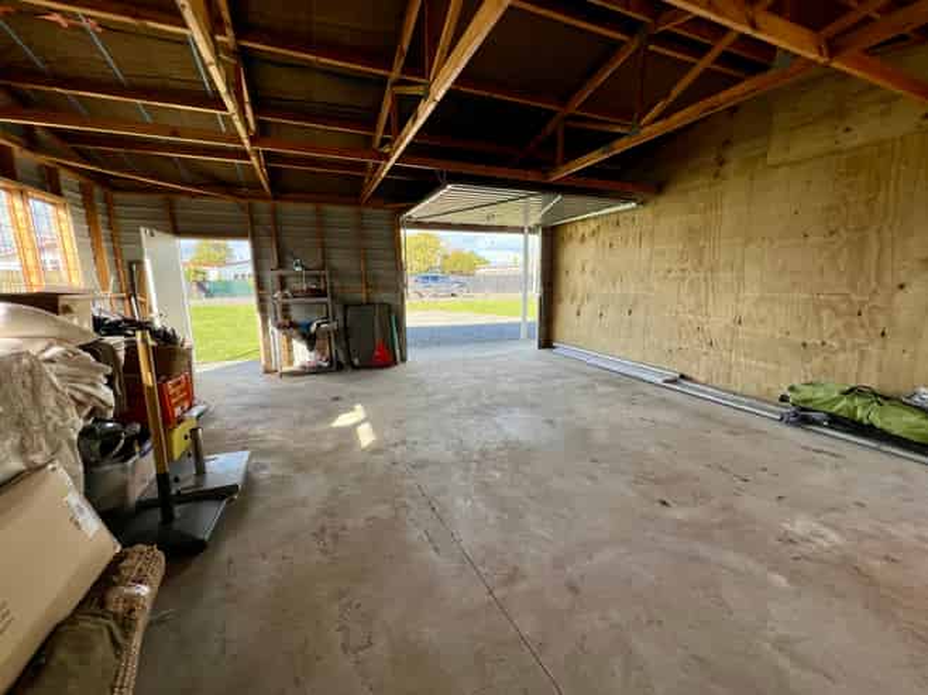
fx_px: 348
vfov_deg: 89.9
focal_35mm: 13
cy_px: 348
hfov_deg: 106.2
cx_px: 464
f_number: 1.8
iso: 32
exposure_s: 1/136
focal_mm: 1.57
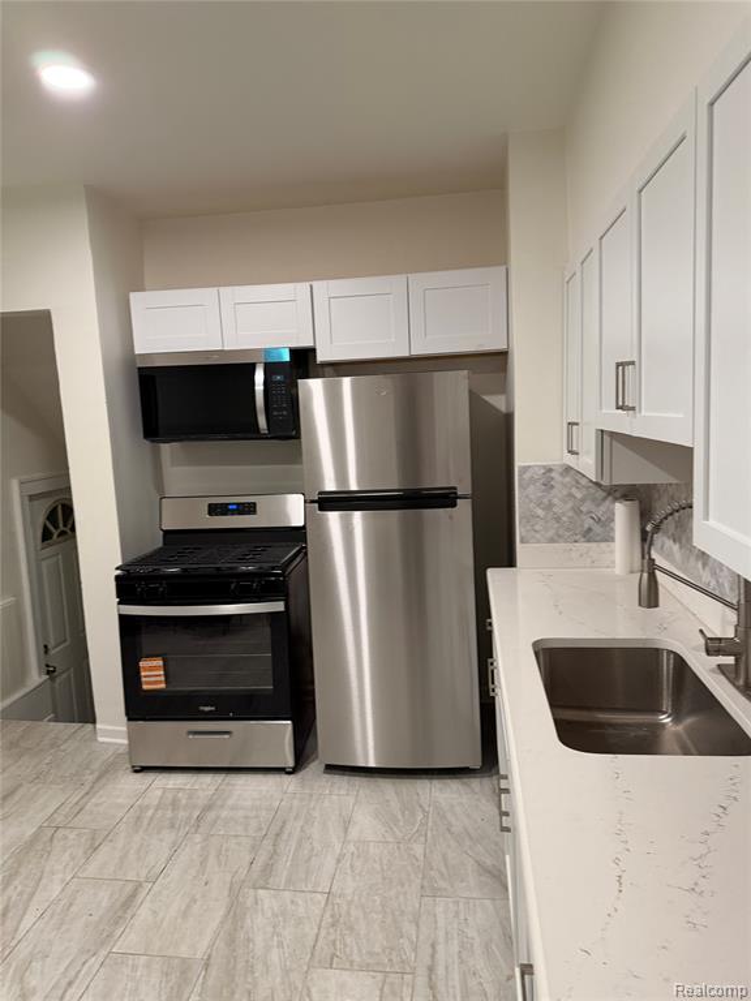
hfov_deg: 56.8
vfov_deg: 71.6
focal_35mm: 24
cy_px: 500
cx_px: 376
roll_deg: +2.5
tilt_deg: -5.2
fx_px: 694
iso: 320
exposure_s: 1/60
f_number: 1.78
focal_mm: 6.76
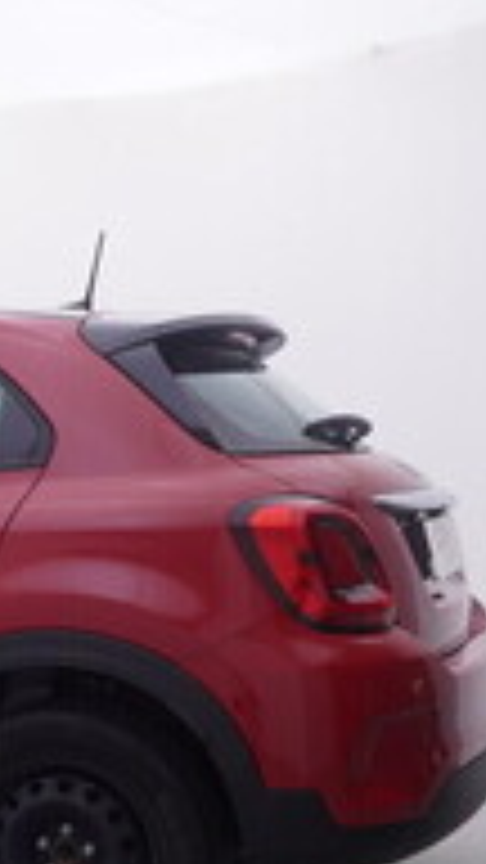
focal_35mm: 68
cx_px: -218
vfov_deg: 30.7
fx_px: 1546
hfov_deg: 16.5
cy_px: 641
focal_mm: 15
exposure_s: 1/80
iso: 200
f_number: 5
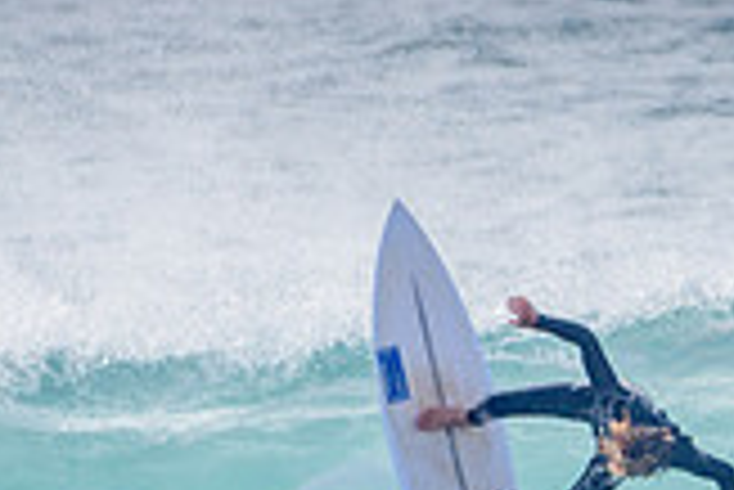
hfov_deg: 0.9
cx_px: 549
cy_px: 654
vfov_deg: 0.6
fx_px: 44425
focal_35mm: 2177
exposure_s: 1/2000
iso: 110
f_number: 5.6
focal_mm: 500
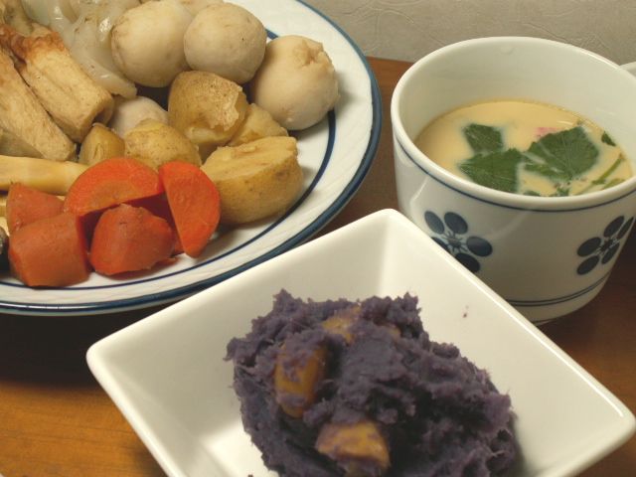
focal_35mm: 65
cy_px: 238
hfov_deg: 29.8
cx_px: 318
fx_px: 1194
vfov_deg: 22.6
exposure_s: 1/40
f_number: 3.5
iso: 64
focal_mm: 10.82
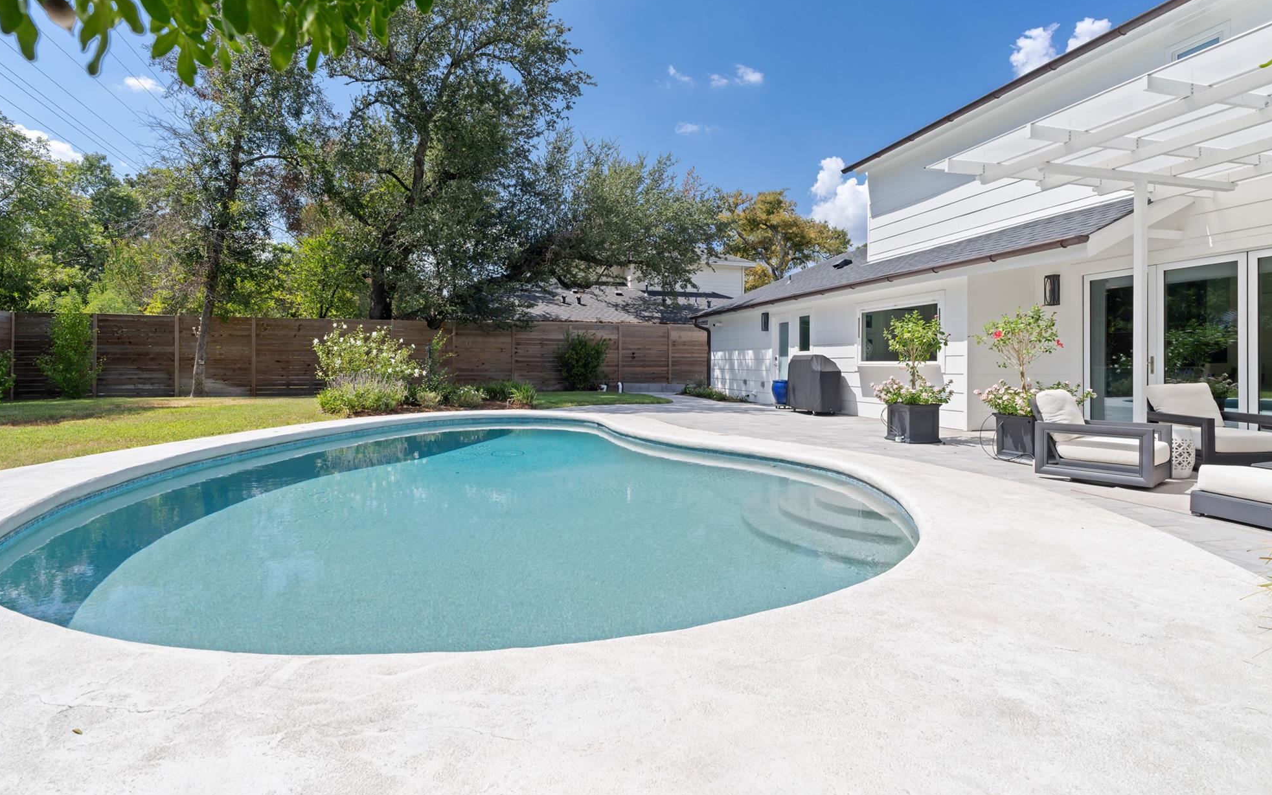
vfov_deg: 67.9
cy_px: 360
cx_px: 635
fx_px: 589
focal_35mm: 17
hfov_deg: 94.4
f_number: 7.1
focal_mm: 16
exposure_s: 1/500
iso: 320
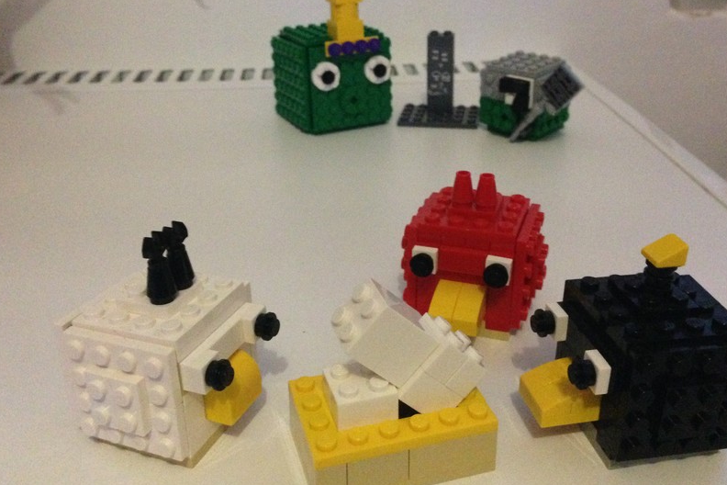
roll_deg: -0.3
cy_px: 203
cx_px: 375
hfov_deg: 49.5
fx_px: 788
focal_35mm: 39
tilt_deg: -25.5
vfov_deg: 34.1
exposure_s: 1/17
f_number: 2.4
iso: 800
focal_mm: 4.12
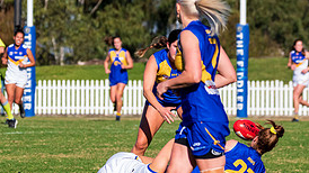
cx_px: 141
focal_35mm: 632
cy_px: 108
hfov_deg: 3.4
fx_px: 5177
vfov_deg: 1.9
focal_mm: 260
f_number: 10
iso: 800
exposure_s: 1/2000
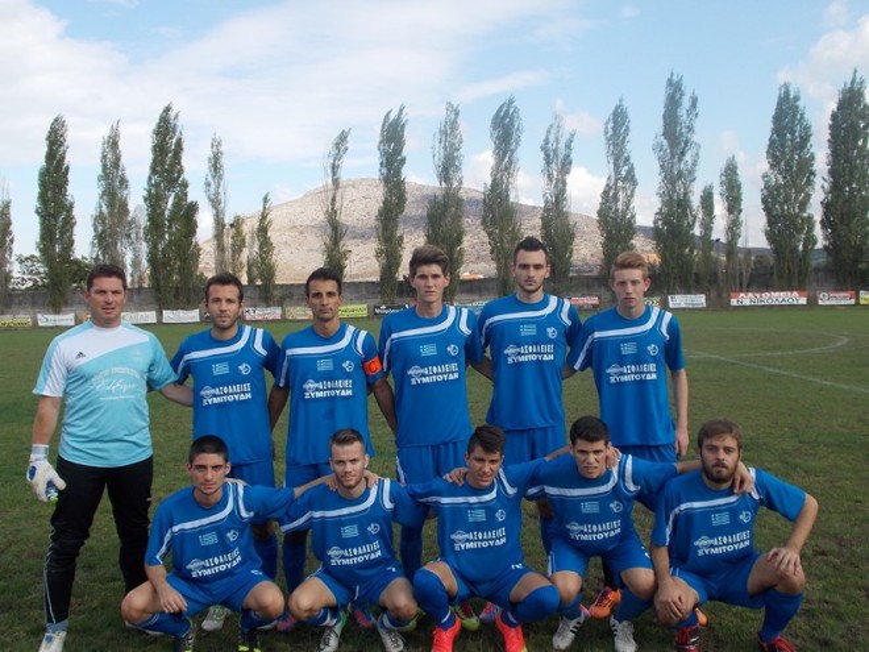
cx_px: 434
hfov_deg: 47.9
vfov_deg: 36.8
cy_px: 326
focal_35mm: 39
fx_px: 979
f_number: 3.9
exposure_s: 1/320
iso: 80
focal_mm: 6.9
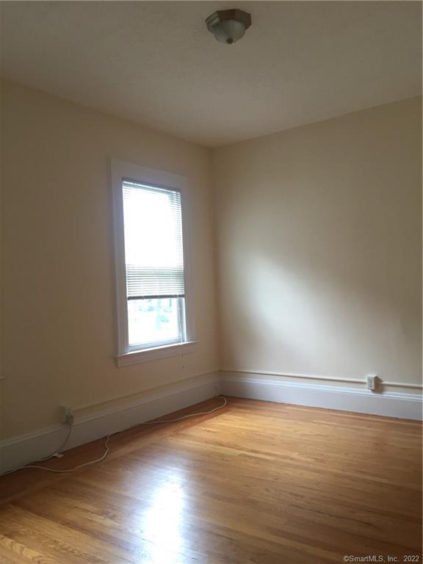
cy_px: 282
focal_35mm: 29
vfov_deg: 61.7
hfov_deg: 48.2
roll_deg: +3.9
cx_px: 212
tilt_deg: +2.4
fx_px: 472
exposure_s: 1/30
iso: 64
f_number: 2.2
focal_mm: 4.15
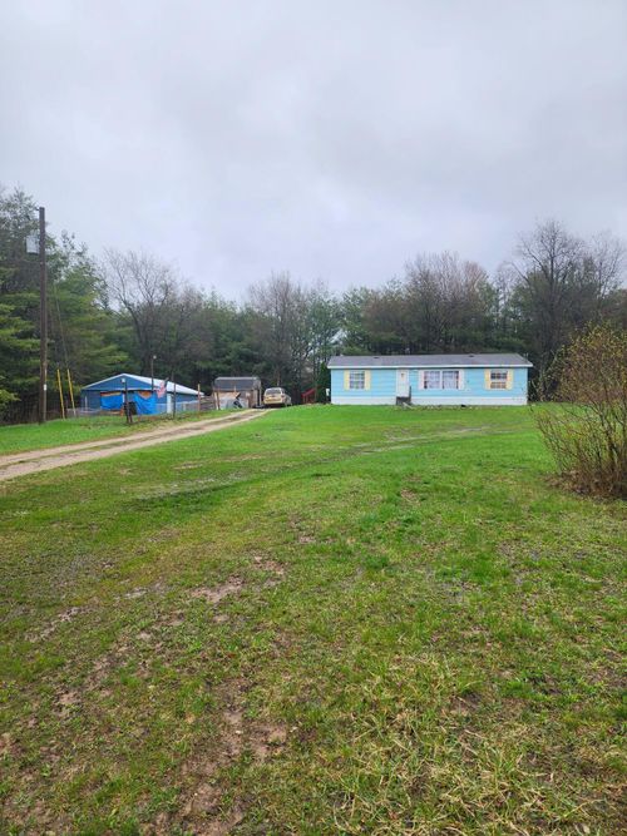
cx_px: 314
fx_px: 556
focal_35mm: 23
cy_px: 418
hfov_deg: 58.9
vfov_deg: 73.9
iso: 12
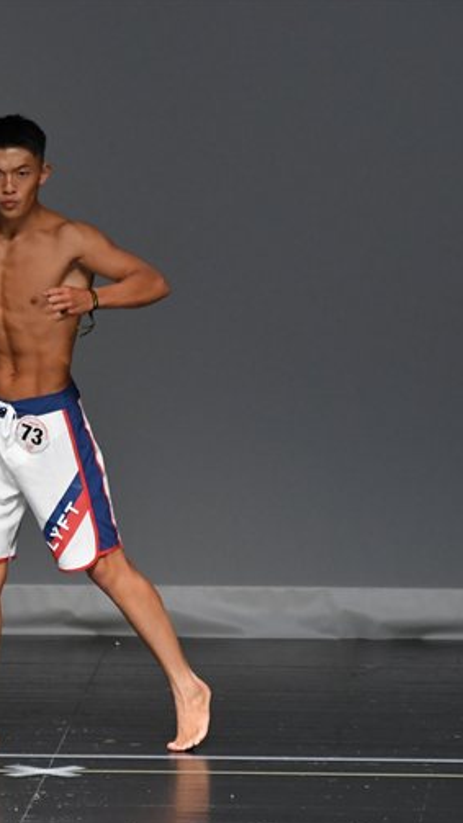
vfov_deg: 3.9
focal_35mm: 557
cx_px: 104
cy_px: 417
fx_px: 12155
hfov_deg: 2.2
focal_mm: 230
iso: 3200
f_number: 5.6
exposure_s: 1/400
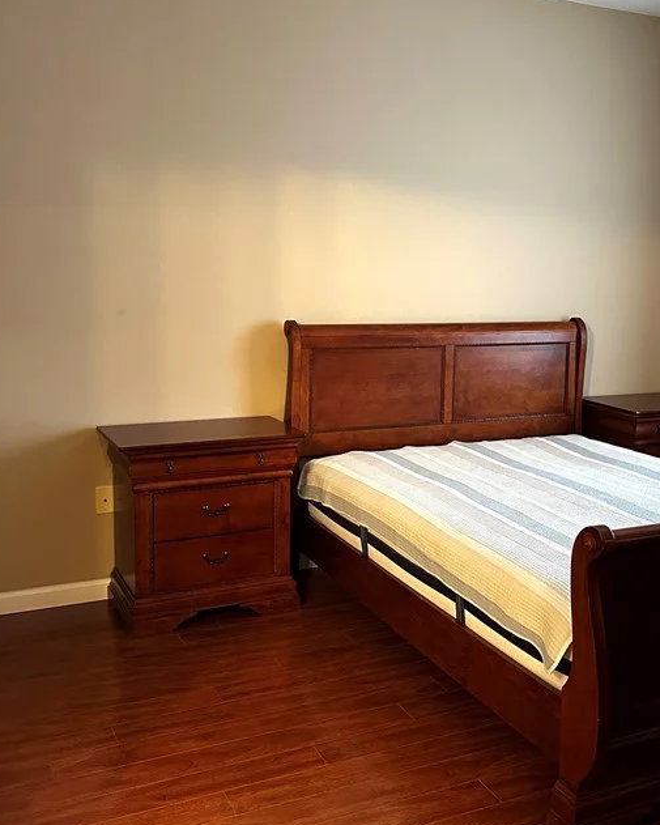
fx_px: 928
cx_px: 440
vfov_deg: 47.9
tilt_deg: -7.2
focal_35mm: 38
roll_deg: -1.3
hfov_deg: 38.7
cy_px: 371
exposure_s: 1/60
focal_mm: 6.86
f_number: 1.78
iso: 640
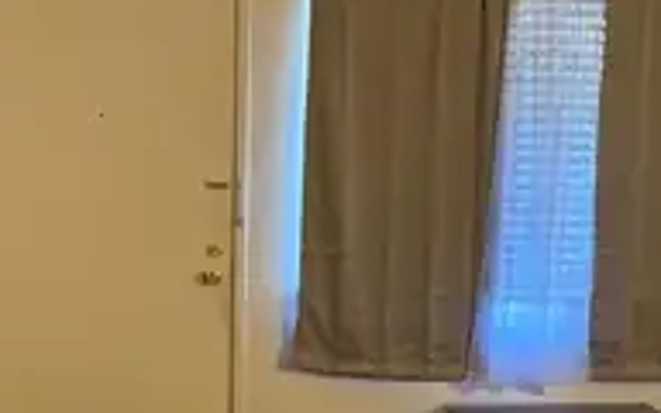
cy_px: 334
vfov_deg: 24.0
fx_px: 955
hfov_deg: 38.1
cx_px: 282
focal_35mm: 53
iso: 800
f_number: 1.78
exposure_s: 1/40
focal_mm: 6.76
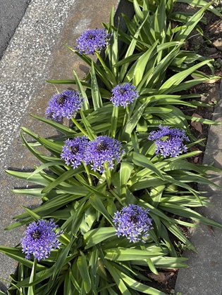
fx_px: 445
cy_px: 148
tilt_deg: -57.2
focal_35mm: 52
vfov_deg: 36.8
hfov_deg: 28.0
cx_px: 111
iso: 32
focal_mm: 5.96
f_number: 1.6
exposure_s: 1/726
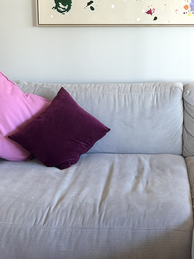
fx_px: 359
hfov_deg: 29.1
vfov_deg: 37.8
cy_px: 43
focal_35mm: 48
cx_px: 174
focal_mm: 5.7
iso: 64
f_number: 1.5
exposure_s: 1/60
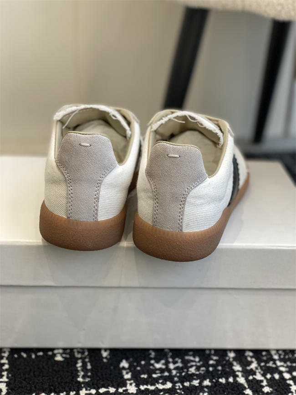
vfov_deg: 36.8
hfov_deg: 28.0
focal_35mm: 52
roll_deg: -3.2
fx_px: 593
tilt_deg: -23.0
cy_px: 198
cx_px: 148
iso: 50
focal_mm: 6
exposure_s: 1/122
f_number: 2
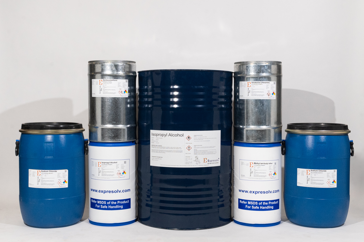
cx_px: 182
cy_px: 121
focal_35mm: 48
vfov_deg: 28.1
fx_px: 485
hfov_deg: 41.1
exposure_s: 1/200
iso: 3200
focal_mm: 32
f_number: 13
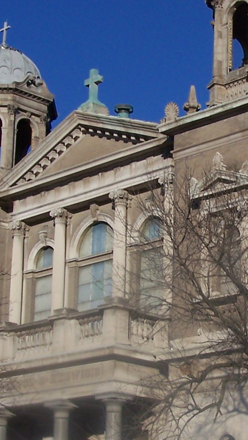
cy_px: 234
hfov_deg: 12.0
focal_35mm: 100
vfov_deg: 21.4
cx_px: 245
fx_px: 1169
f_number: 5.6
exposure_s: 1/800
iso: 80
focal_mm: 6.3
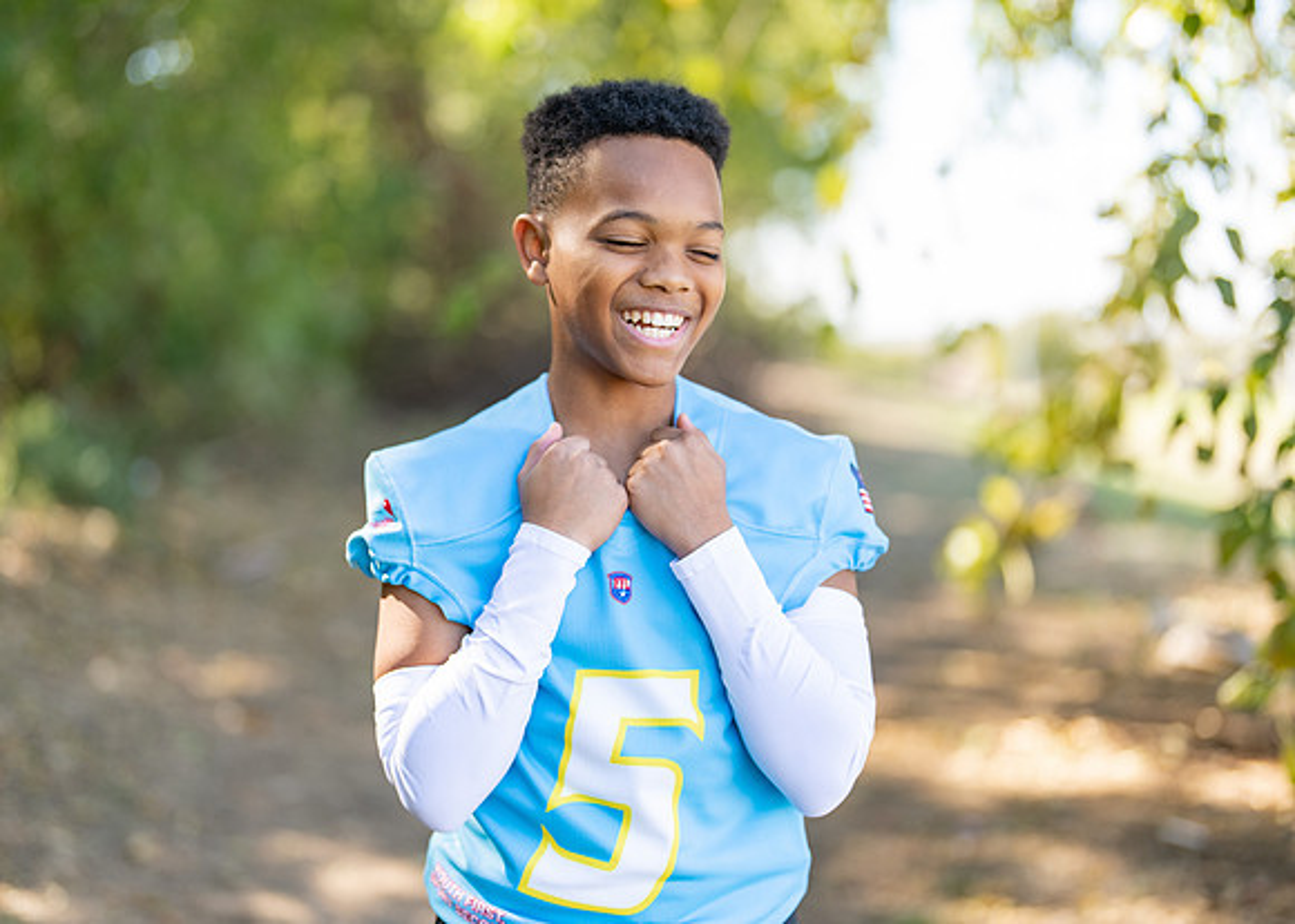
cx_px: 622
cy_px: 453
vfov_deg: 25.7
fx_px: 2022
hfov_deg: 35.5
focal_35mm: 55
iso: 100
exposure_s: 1/1000
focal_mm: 50
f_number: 1.2
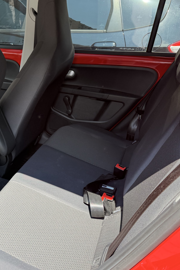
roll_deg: -1.6
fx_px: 293
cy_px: 129
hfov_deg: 33.7
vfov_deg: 49.5
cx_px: 52
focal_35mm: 39
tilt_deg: -22.3
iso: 80
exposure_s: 1/403
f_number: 1.78
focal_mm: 6.76
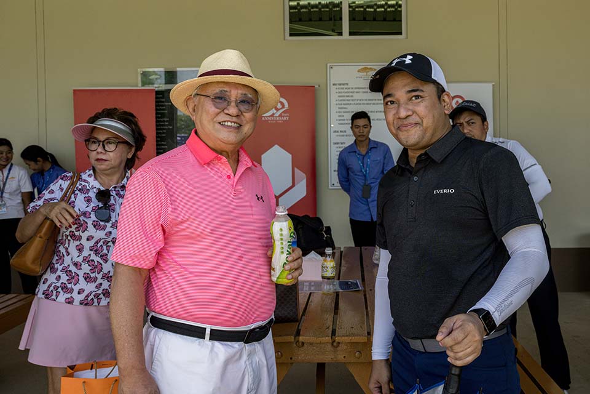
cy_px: 197
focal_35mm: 31
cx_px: 295
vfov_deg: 42.3
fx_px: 508
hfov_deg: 60.3
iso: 900
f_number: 8
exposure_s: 1/500
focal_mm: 31
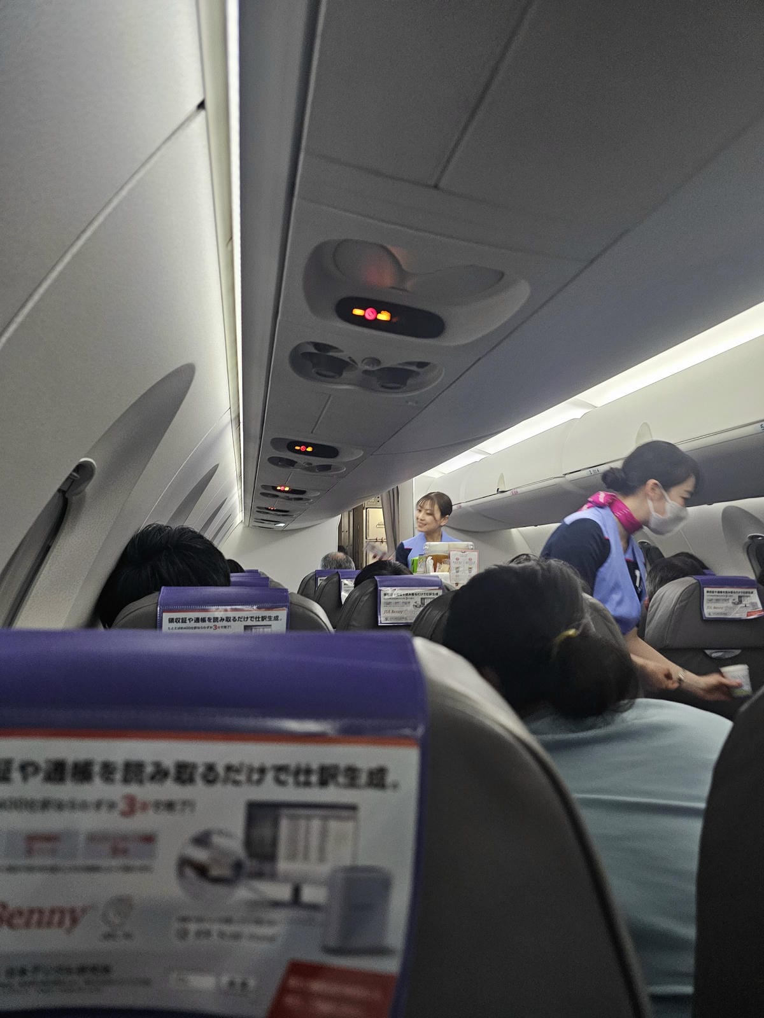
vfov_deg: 73.9
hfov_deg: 58.9
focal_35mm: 23
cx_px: 382
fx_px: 677
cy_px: 509
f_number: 1.7
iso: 640
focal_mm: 6.3
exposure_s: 1/33
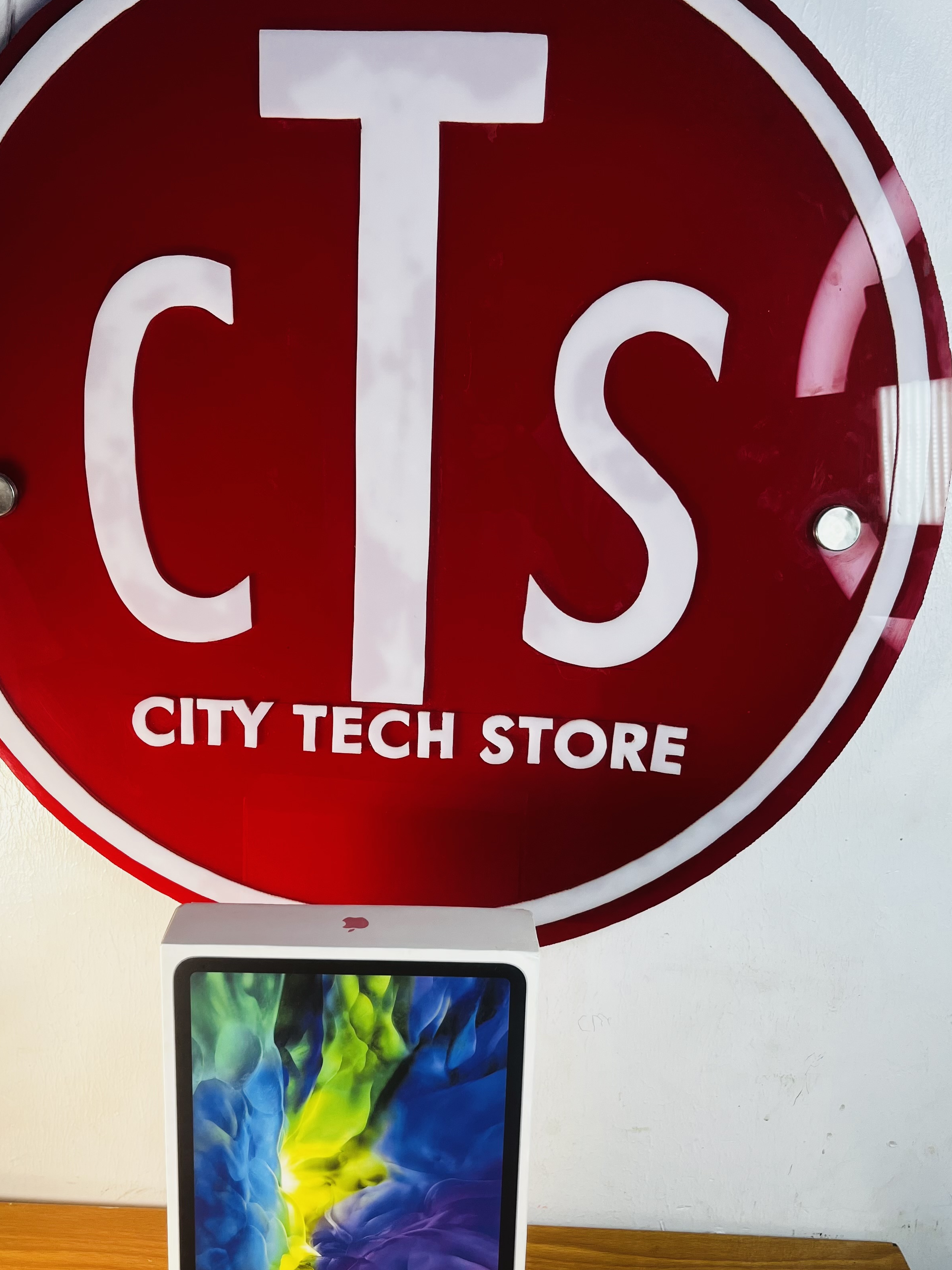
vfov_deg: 55.3
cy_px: 676
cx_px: 436
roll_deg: -0.8
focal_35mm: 33
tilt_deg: -13.3
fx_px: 1210
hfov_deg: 42.9
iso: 50
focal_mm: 5.1
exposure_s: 1/352
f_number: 1.6
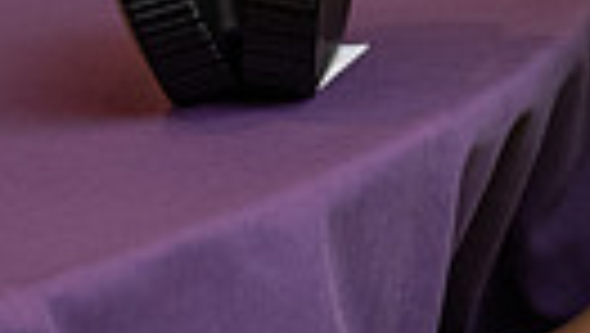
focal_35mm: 325
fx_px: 5090
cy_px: -506
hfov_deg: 6.6
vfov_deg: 3.7
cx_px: 613
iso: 1250
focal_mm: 70
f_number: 3.2
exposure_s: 1/200
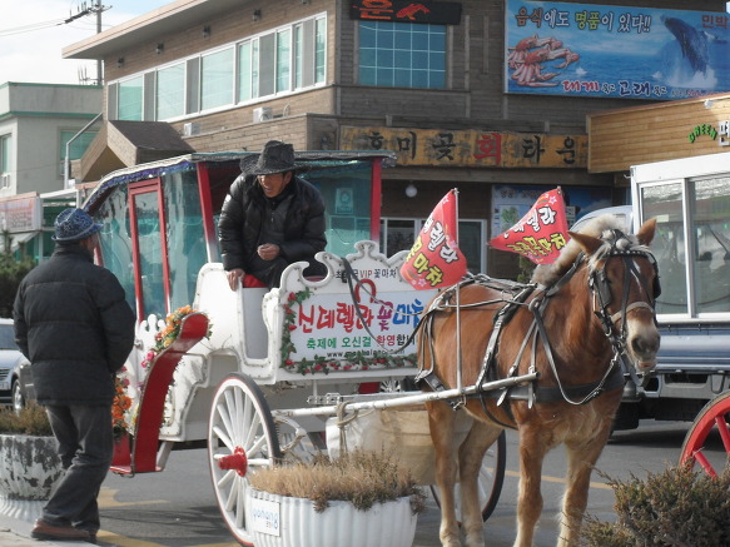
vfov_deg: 13.0
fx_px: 2404
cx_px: 365
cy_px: 274
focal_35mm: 114
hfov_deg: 17.3
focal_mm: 18.9
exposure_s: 1/250
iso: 80
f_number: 5.2
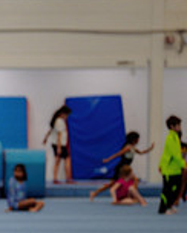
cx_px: -283
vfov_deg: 9.5
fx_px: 1395
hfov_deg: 7.2
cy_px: 203
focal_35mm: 202
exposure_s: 1/160
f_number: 3.5
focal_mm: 50
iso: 800
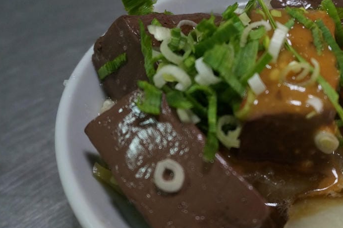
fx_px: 570
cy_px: 131
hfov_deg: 32.9
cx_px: 251
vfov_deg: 22.6
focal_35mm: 60
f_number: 4
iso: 800
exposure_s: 1/60
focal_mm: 23
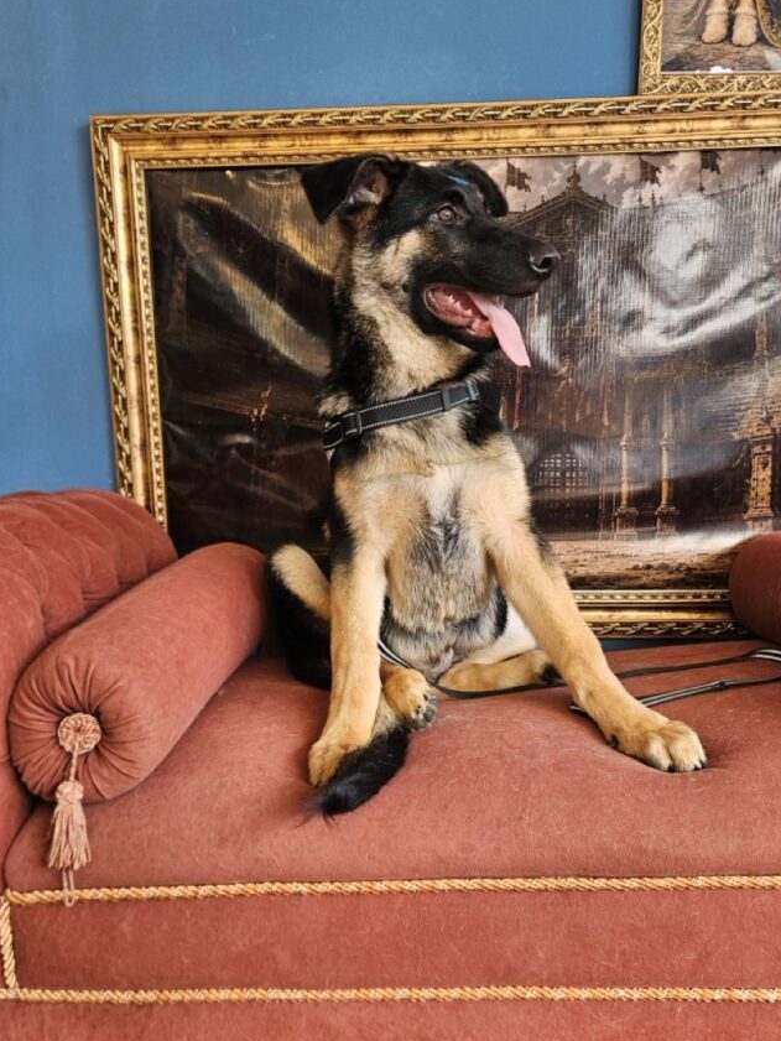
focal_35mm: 28
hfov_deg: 49.7
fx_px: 842
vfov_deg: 63.3
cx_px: 426
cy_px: 568
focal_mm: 5.4
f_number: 1.8
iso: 100
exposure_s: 1/120
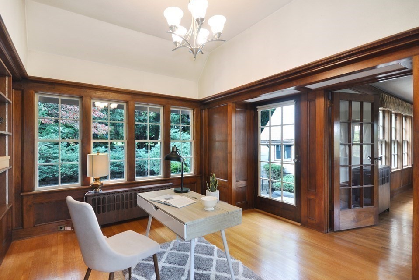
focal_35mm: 16
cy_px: 147
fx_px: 186
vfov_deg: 73.7
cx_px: 196
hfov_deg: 96.6
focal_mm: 10
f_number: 4
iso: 640
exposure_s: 1/60
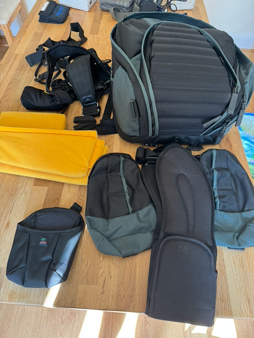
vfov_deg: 71.6
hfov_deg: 56.8
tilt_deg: -54.4
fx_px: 235
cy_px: 169
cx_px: 127
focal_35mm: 24
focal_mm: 6.76
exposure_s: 1/50
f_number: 1.78
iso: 125
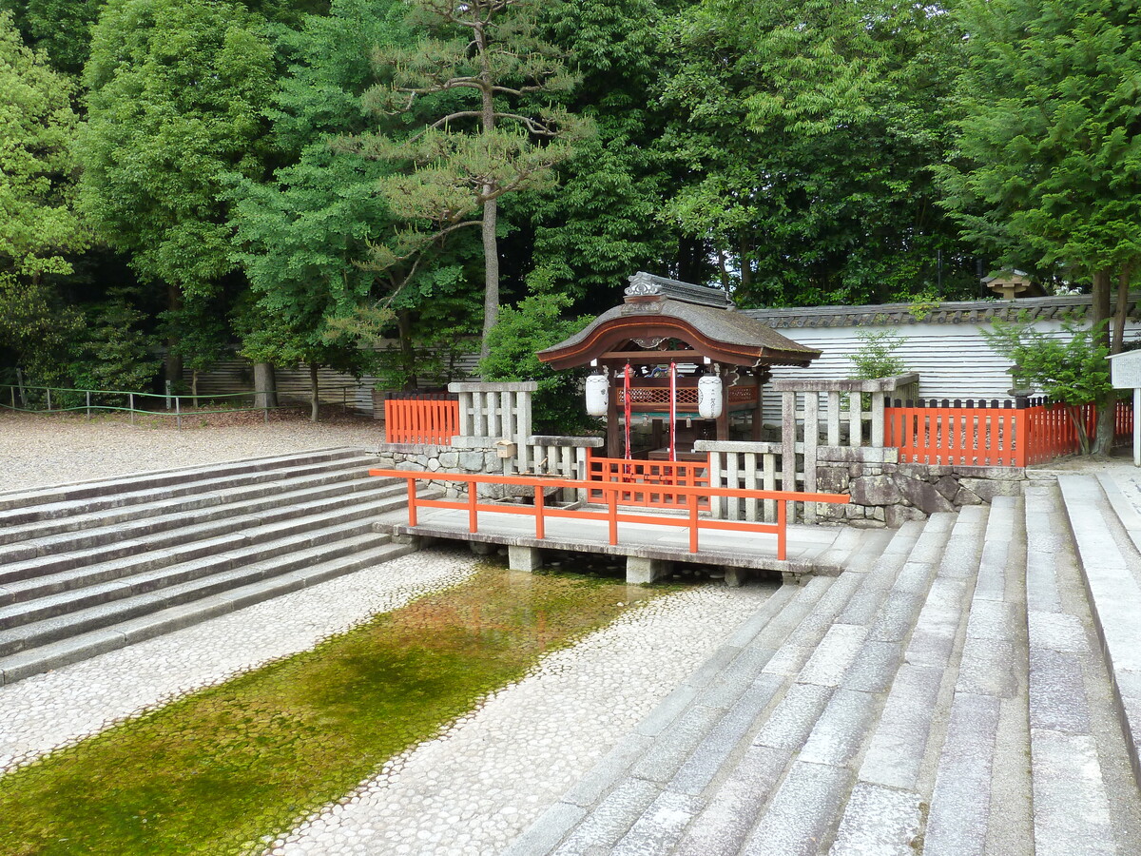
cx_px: 570
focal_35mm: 25
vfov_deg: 54.9
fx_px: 824
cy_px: 428
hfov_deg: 69.4
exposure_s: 1/125
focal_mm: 4.1
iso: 125
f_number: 4
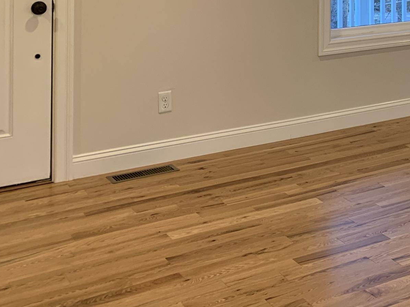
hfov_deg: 26.7
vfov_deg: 20.9
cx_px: 480
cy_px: -72
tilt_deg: +0.3
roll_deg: -1.2
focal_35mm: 65
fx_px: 770
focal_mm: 4.25
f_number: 1.8
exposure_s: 1/60
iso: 80
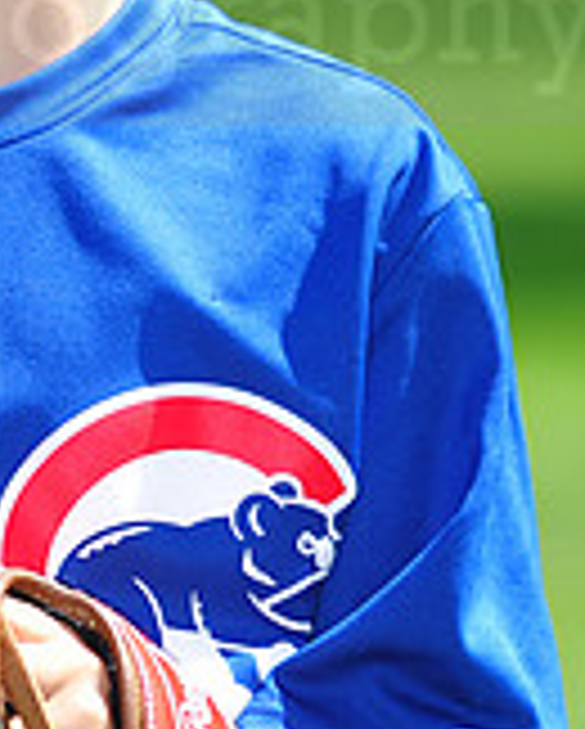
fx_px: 14495
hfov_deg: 2.3
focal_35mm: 671
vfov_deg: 2.9
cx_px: 18
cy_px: -18
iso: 200
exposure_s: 1/640
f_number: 4.5
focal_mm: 200
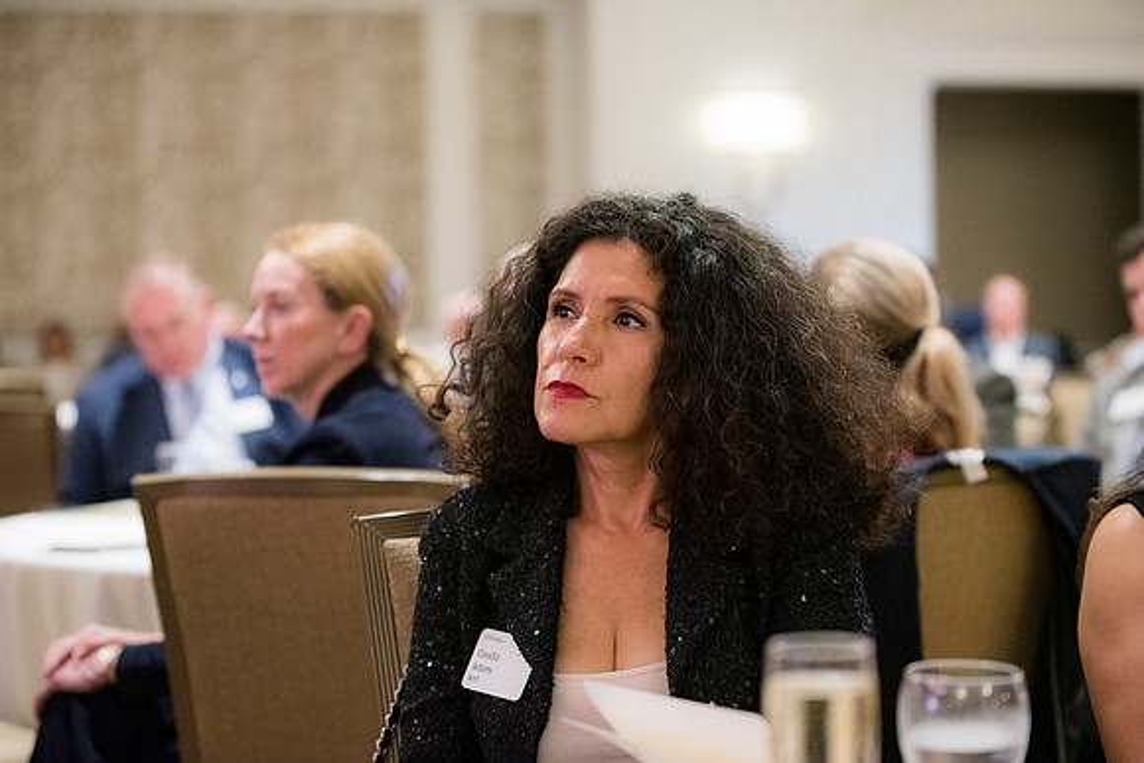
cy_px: 382
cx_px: 572
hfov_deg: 26.0
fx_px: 2479
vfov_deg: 17.5
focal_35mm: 78
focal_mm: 78
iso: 6400
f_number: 2.8
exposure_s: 1/160
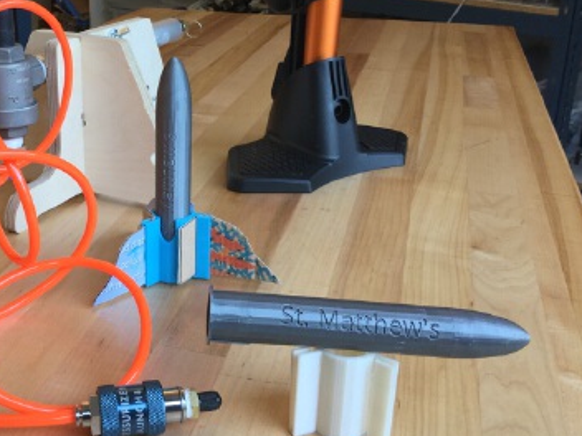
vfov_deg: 30.8
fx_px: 790
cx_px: 156
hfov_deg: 39.5
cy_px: 180
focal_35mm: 47
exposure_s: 1/120
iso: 40
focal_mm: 3.3
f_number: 2.4
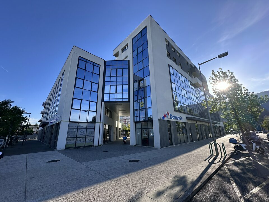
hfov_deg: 102.1
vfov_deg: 85.7
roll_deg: +0.9
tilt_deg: +16.2
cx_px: 134
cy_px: 101
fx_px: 109
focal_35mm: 14
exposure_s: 1/764
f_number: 2.2
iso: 40
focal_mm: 2.22
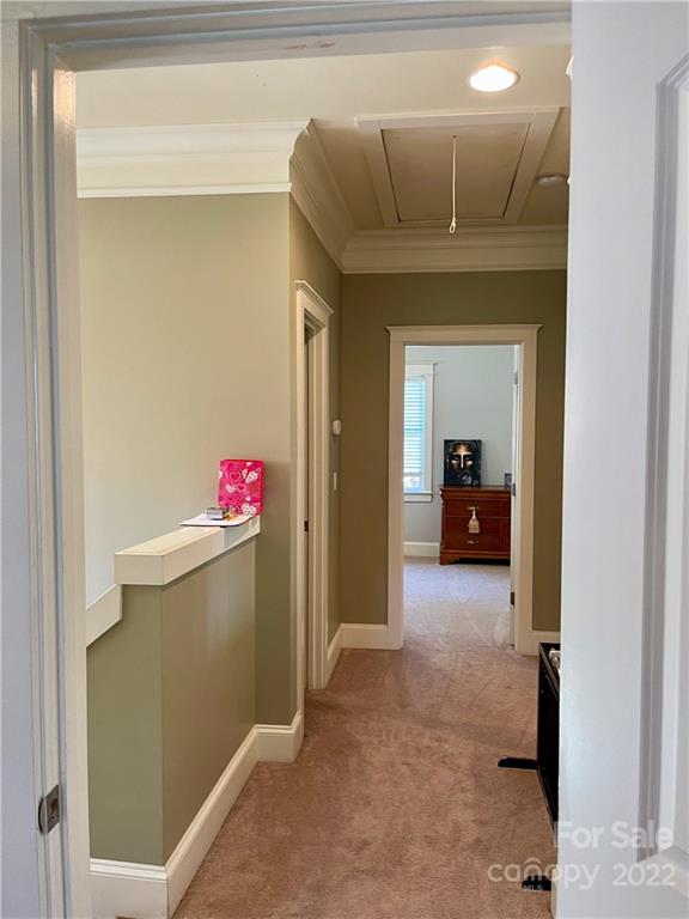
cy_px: 460
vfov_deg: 67.3
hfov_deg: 53.1
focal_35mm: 26
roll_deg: -1.6
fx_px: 690
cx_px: 344
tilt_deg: -1.4
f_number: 1.6
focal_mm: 5.1
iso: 160
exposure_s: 1/60
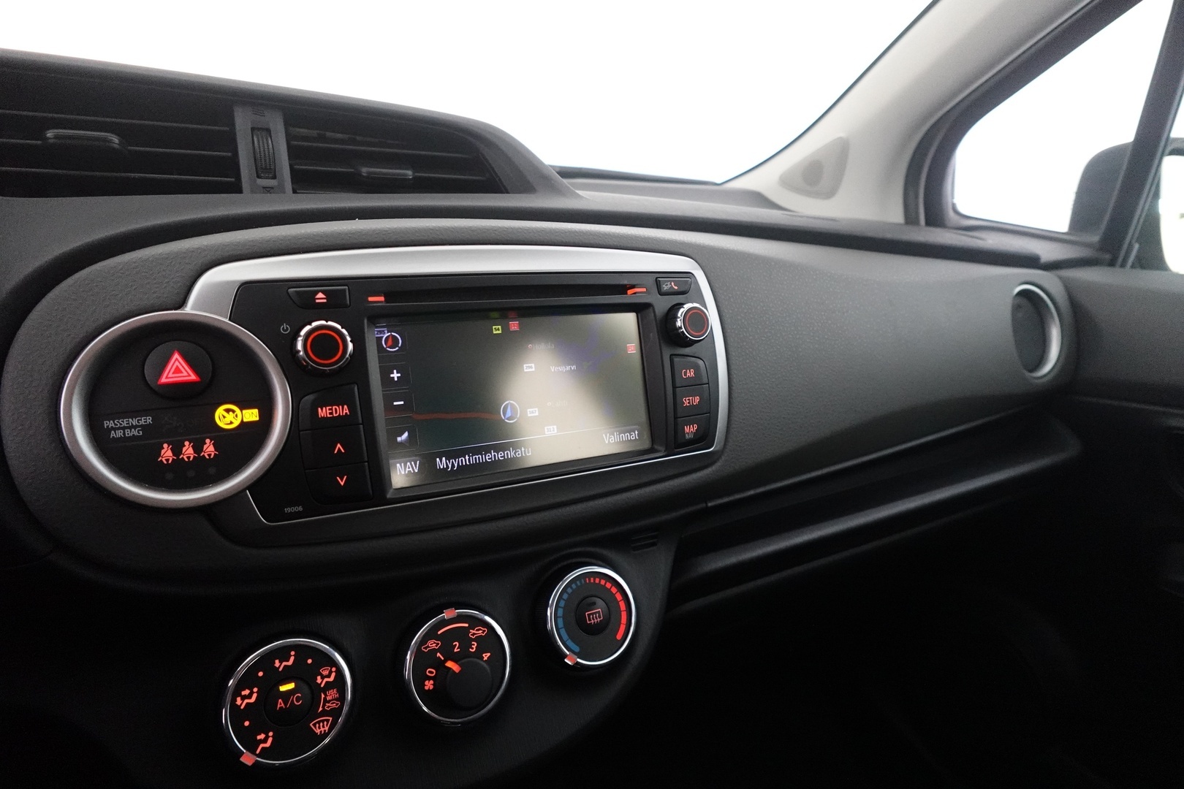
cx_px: 592
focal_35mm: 20
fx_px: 658
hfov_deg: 84.0
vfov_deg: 61.9
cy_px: 394
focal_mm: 7.6
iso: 2000
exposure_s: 1/80
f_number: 2
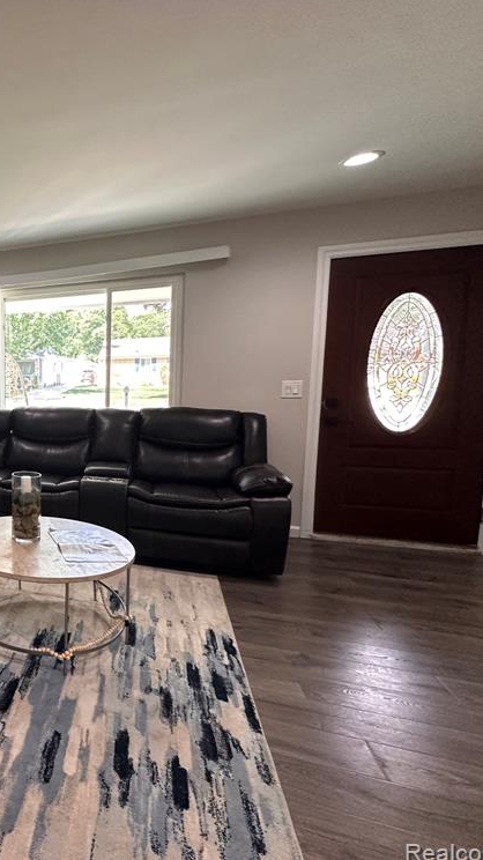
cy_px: 428
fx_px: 479
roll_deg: +1.8
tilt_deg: -5.2
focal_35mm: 21
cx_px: -69
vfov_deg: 83.9
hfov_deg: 40.8
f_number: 2.2
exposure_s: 1/120
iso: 250
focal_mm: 2.22
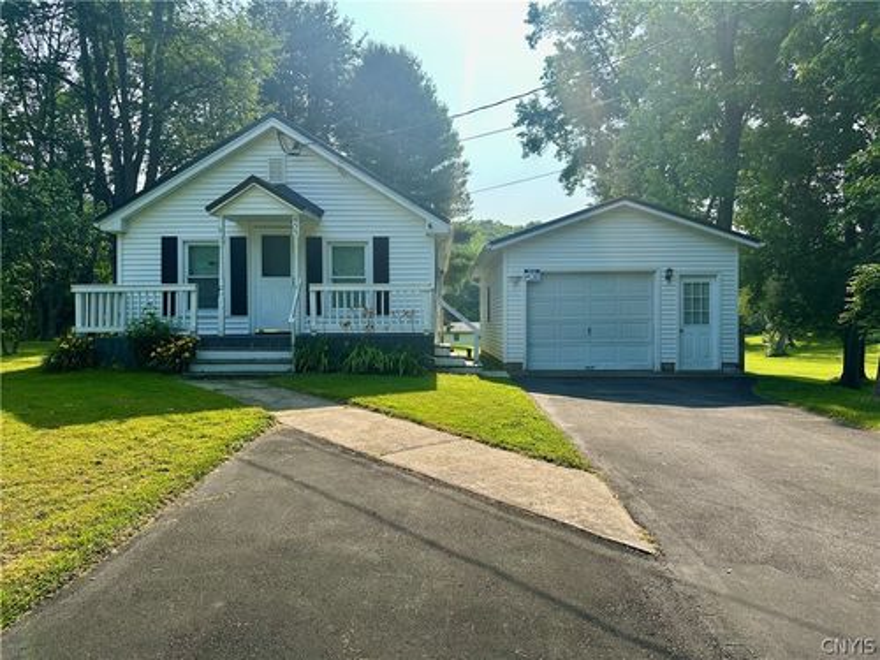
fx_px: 610
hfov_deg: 71.6
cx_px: 440
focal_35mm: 24
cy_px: 330
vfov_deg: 56.8
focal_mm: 6.86
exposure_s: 1/2469
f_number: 1.78
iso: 80
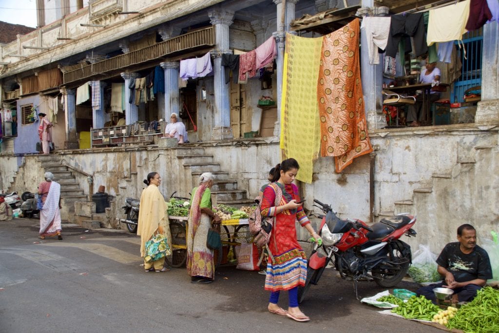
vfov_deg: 34.2
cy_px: 166
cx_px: 250
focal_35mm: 39
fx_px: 541
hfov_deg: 49.5
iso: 200
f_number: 6.3
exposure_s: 1/160
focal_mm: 26
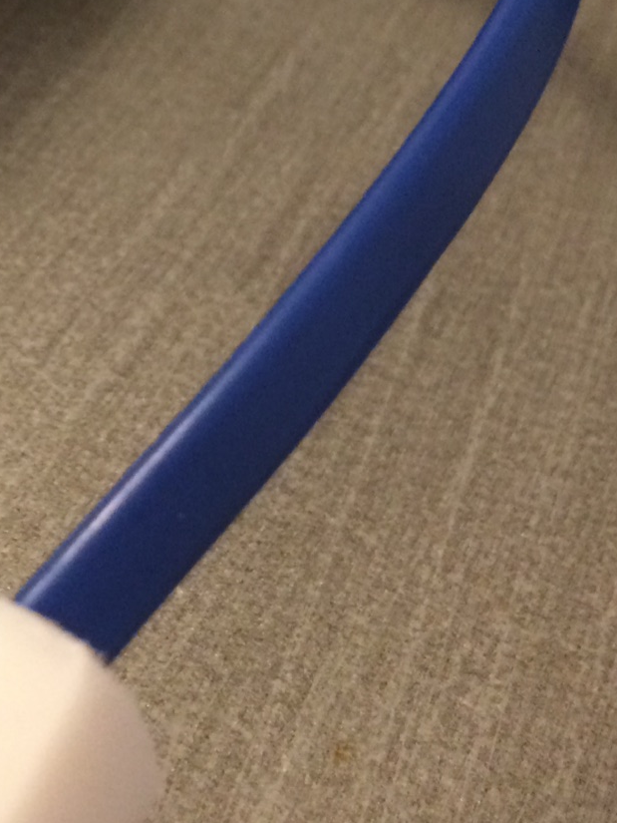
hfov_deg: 19.5
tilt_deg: -43.8
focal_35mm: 72
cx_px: -78
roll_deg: -10.5
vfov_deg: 26.2
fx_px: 1711
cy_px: 99
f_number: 2.2
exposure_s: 1/15
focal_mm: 4.15
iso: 320
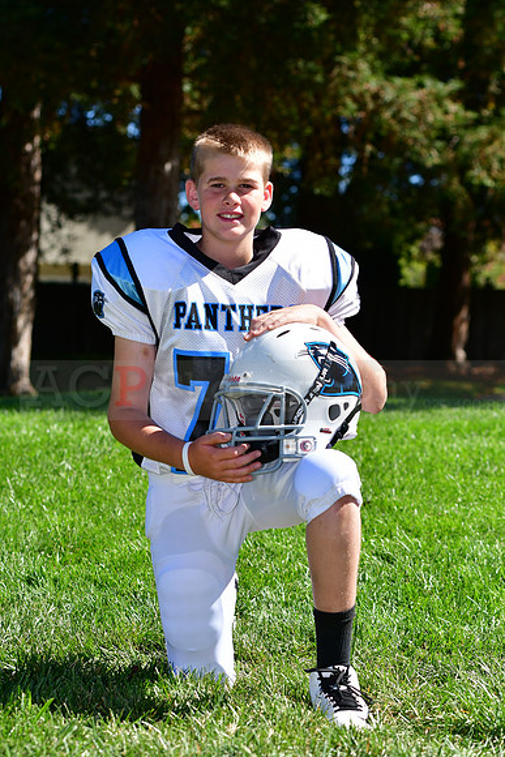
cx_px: 252
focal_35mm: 105
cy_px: 378
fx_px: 2208
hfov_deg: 13.0
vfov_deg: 19.5
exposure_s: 1/2000
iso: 400
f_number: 4.5
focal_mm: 70
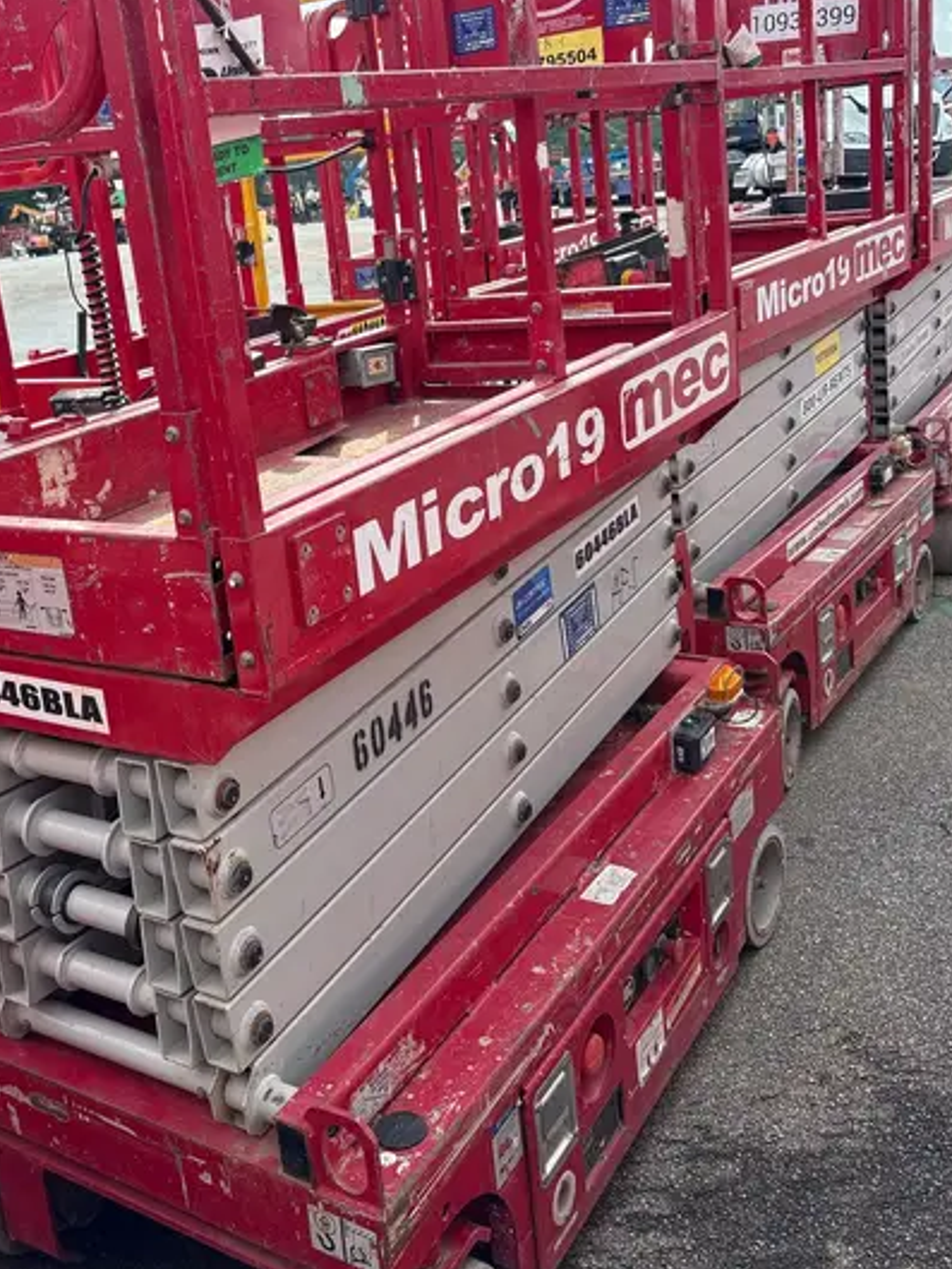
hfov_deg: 39.4
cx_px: 353
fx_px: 1320
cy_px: 507
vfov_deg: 51.0
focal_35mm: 36
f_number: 1.6
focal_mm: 5.96
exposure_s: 1/1175
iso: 64
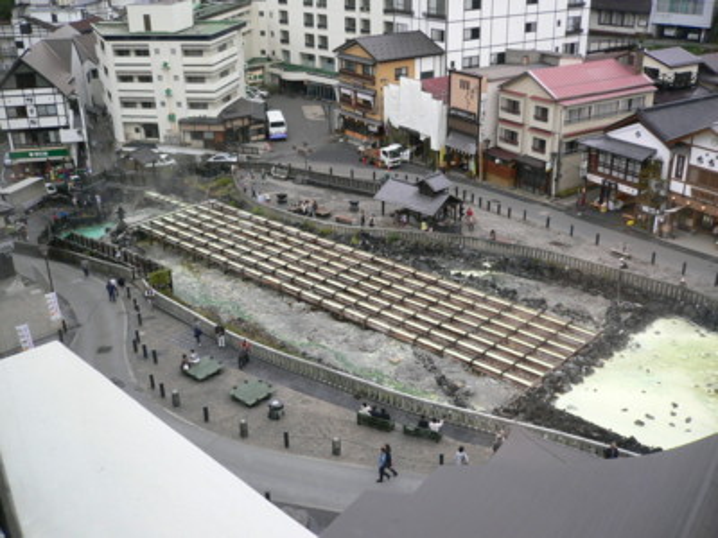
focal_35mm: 35
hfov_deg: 52.6
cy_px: 269
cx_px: 359
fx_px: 726
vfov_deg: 40.7
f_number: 2.8
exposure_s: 1/125
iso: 80
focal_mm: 5.8
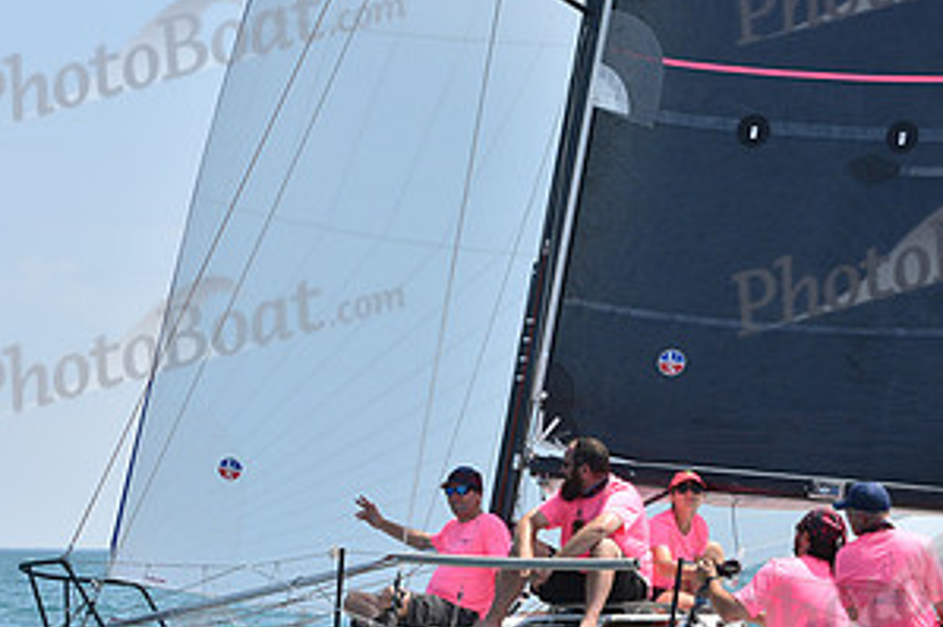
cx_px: 571
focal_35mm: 167
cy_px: 462
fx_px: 4372
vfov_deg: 8.2
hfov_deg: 12.3
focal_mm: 86
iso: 250
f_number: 6.3
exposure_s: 1/1250
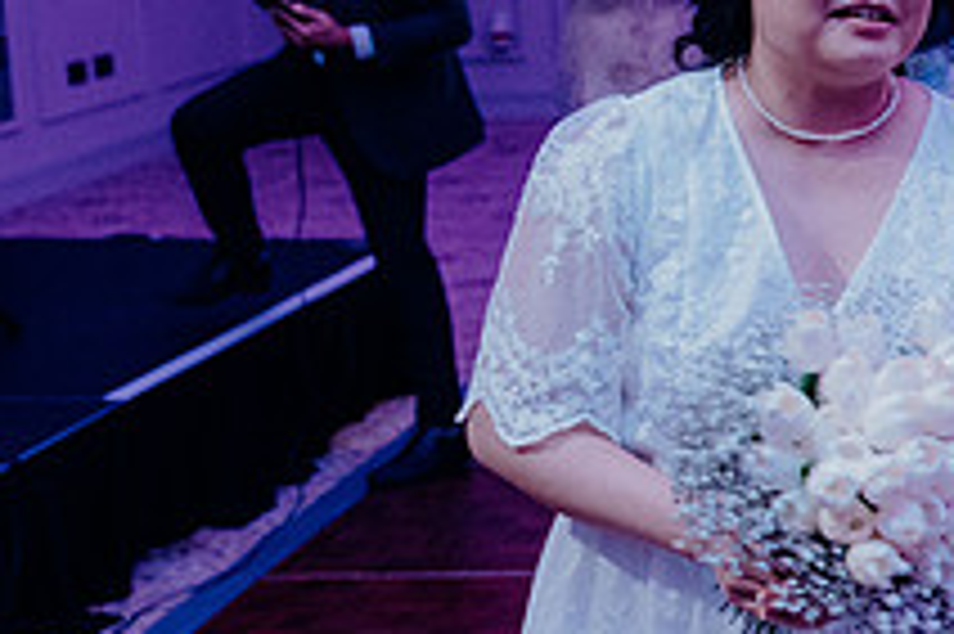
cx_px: 1228
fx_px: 2463
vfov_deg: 14.6
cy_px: 187
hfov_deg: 20.2
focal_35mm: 93
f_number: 3.5
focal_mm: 34
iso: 3200
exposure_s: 1/160
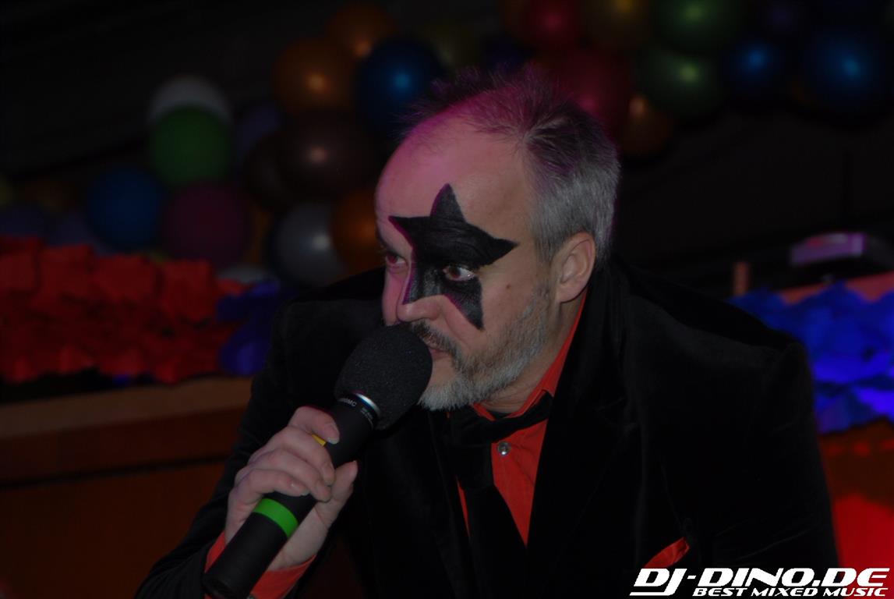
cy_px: 300
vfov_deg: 9.0
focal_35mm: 153
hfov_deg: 13.4
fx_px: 3804
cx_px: 447
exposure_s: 1/20
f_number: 5.6
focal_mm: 102
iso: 200
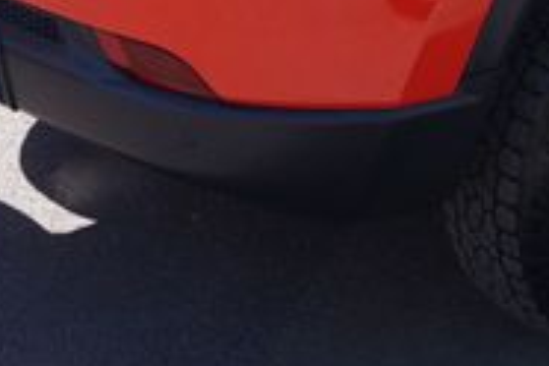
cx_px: 570
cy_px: -177
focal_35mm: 103
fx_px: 1571
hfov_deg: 19.2
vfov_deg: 12.6
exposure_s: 1/200
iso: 100
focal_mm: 20
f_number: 5
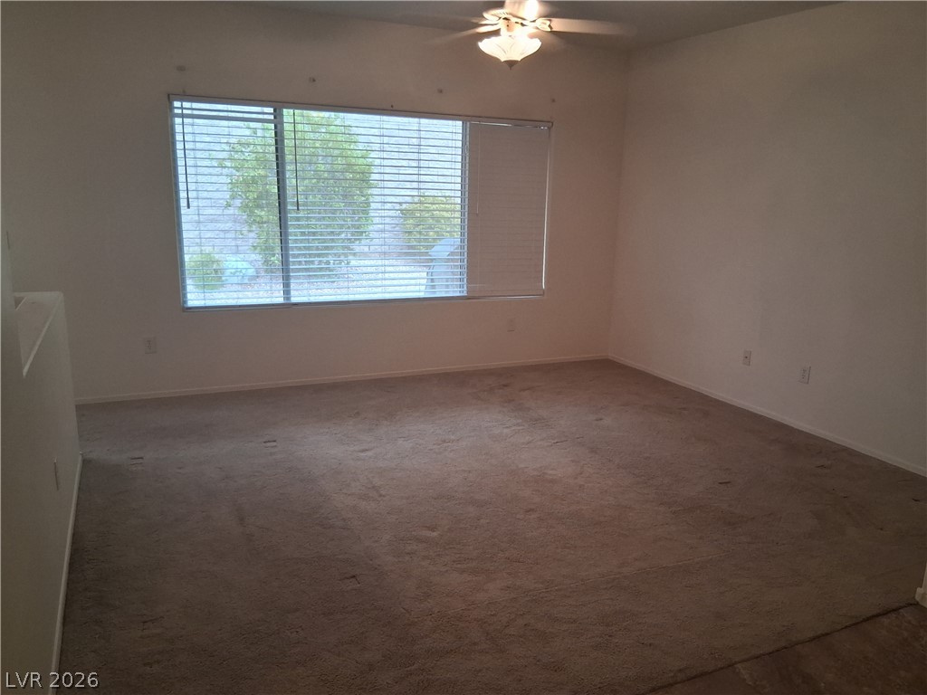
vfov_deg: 53.1
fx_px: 696
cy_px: 348
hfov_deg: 67.3
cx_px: 464
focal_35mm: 26
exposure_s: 1/100
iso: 250
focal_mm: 3.98
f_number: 1.8
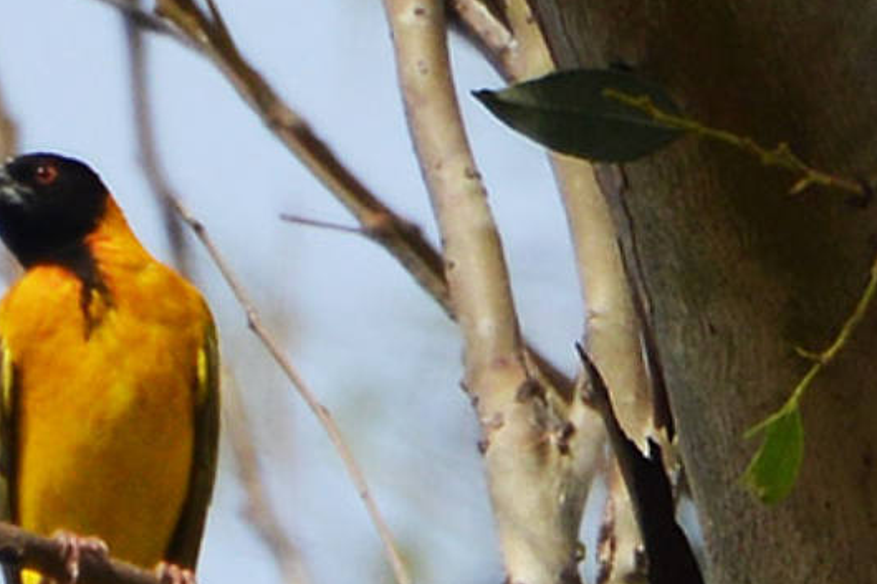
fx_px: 13783
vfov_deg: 2.4
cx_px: 136
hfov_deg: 3.6
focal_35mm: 566
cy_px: 480
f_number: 6.3
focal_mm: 300
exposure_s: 1/1000
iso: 320
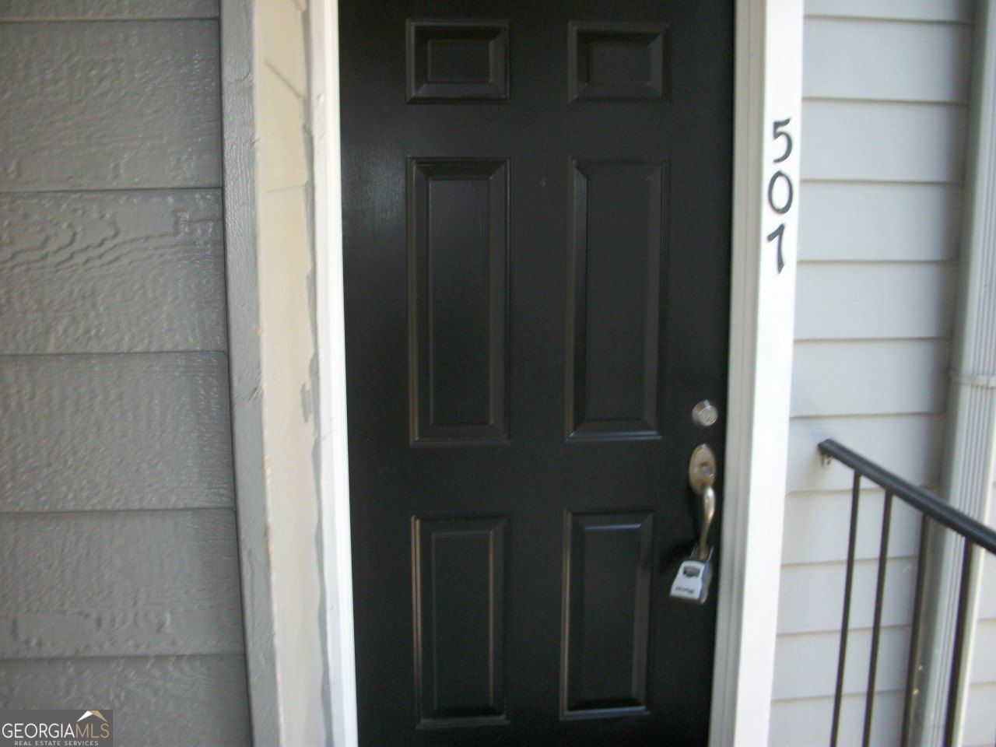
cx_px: 498
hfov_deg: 52.6
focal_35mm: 35
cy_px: 374
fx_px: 1007
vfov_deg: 40.7
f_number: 3.1
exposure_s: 1/50
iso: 160
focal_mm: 6.3
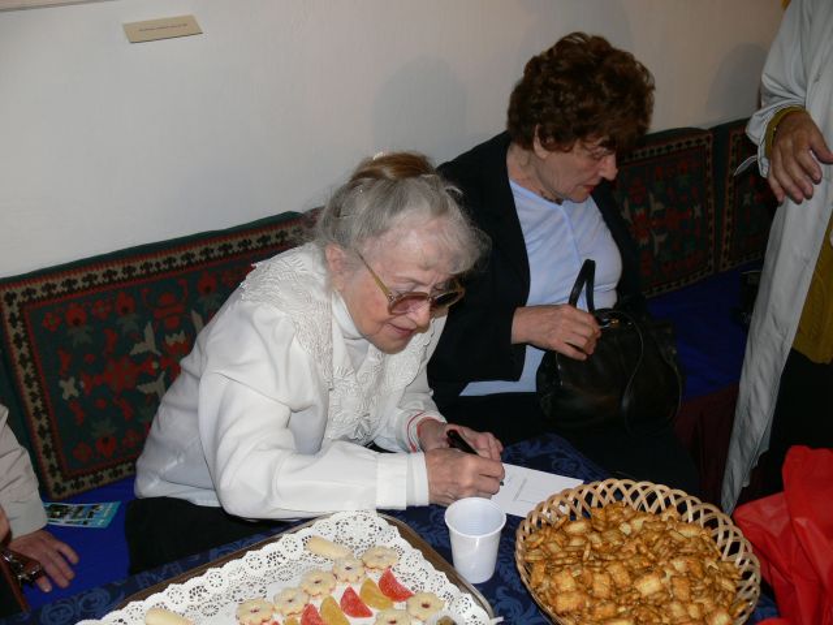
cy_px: 312
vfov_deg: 40.7
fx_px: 842
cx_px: 416
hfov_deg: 52.6
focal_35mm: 35
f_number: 2.8
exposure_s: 1/30
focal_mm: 7.4
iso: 100
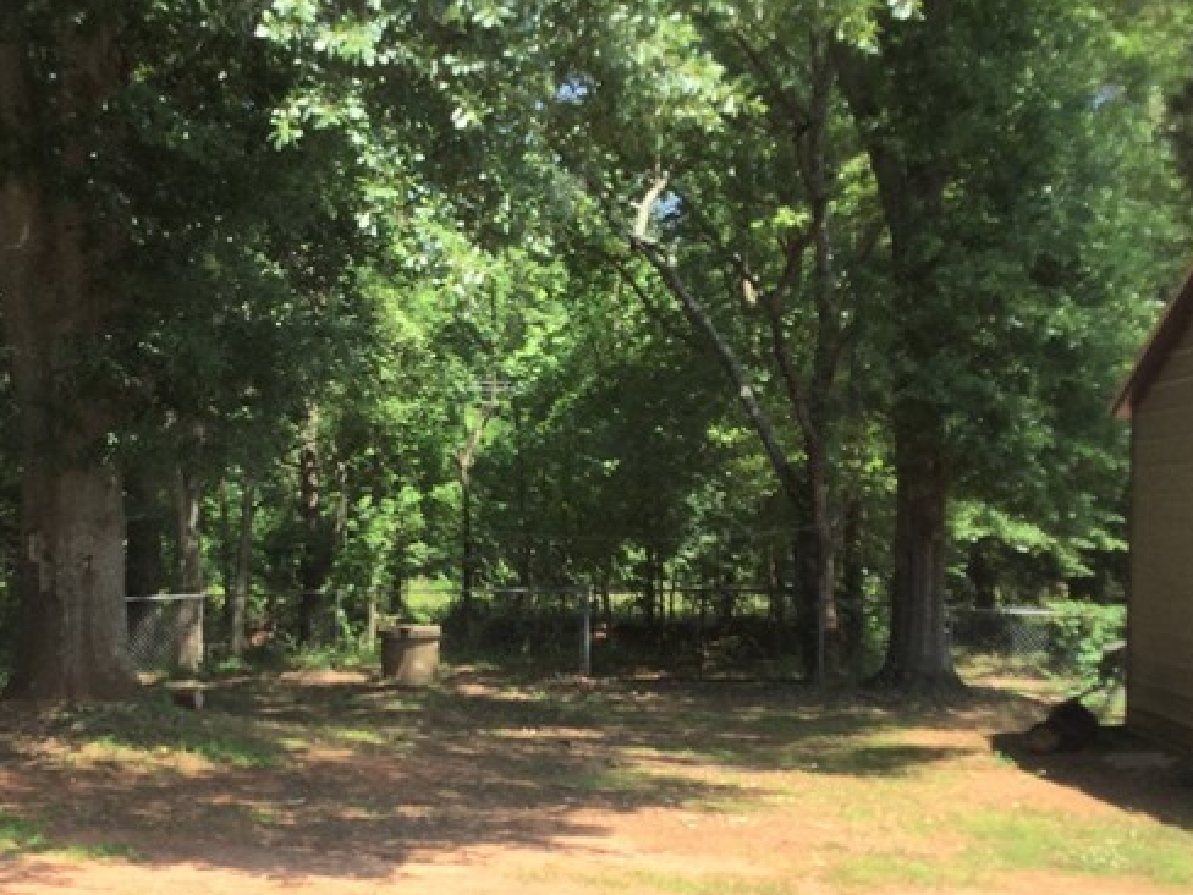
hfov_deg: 29.5
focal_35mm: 65
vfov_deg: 22.4
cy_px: 633
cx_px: 350
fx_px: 2240
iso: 25
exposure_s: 1/450
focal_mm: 3.3
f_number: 2.4
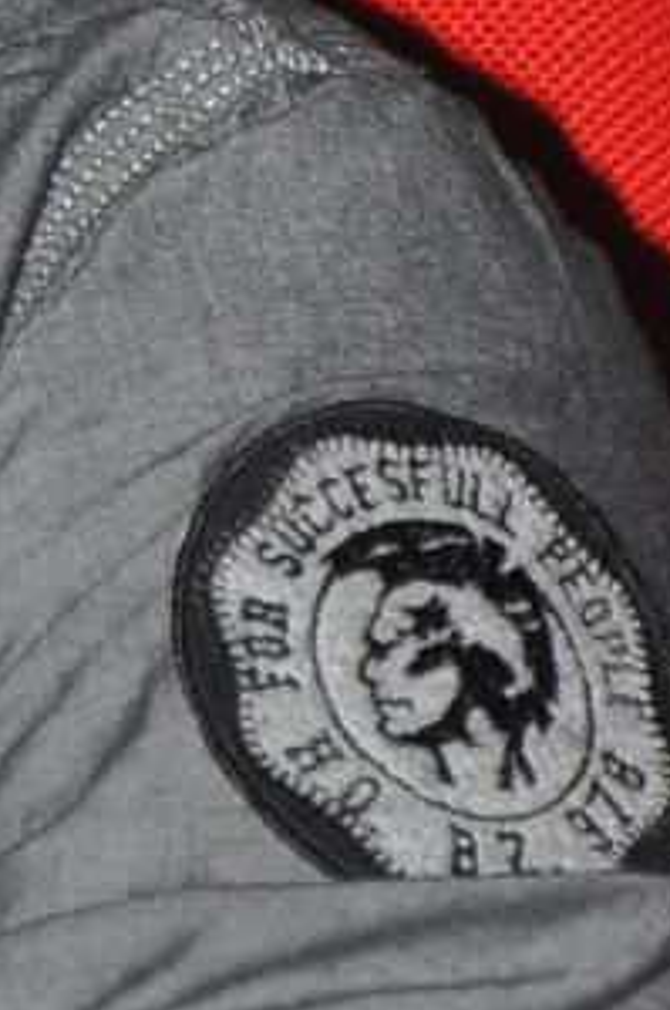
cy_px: 101
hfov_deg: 2.1
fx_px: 17899
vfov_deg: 3.2
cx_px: -966
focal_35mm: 639
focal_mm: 80
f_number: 5.6
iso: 200
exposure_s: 1/125
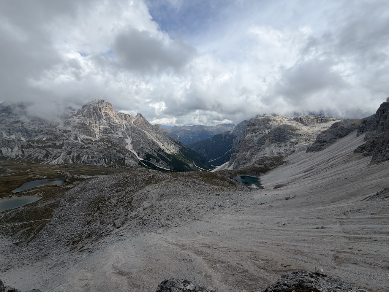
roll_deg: +1.4
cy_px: 146
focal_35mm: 14
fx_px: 157
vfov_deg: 85.7
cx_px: 194
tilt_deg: -7.7
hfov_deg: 102.1
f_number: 2.2
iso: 20
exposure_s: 1/1068
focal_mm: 2.22
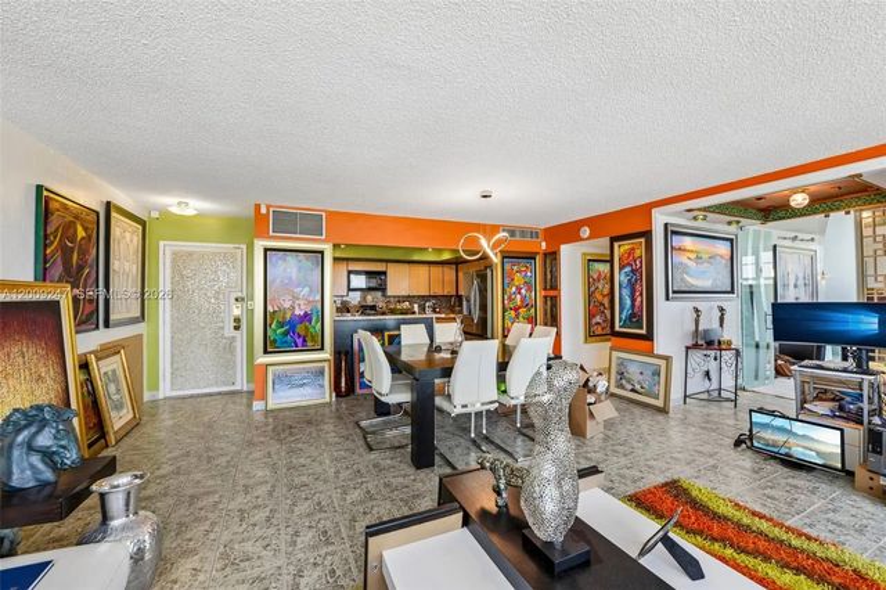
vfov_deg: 81.1
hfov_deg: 104.3
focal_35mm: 14
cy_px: 295
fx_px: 344
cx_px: 443
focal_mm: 14
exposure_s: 1/8
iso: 200
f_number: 9
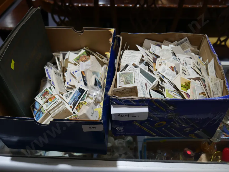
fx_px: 199
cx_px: 114
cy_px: 86
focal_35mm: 30
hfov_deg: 59.9
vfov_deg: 46.8
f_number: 3.6
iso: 200
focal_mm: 15
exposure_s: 1/100
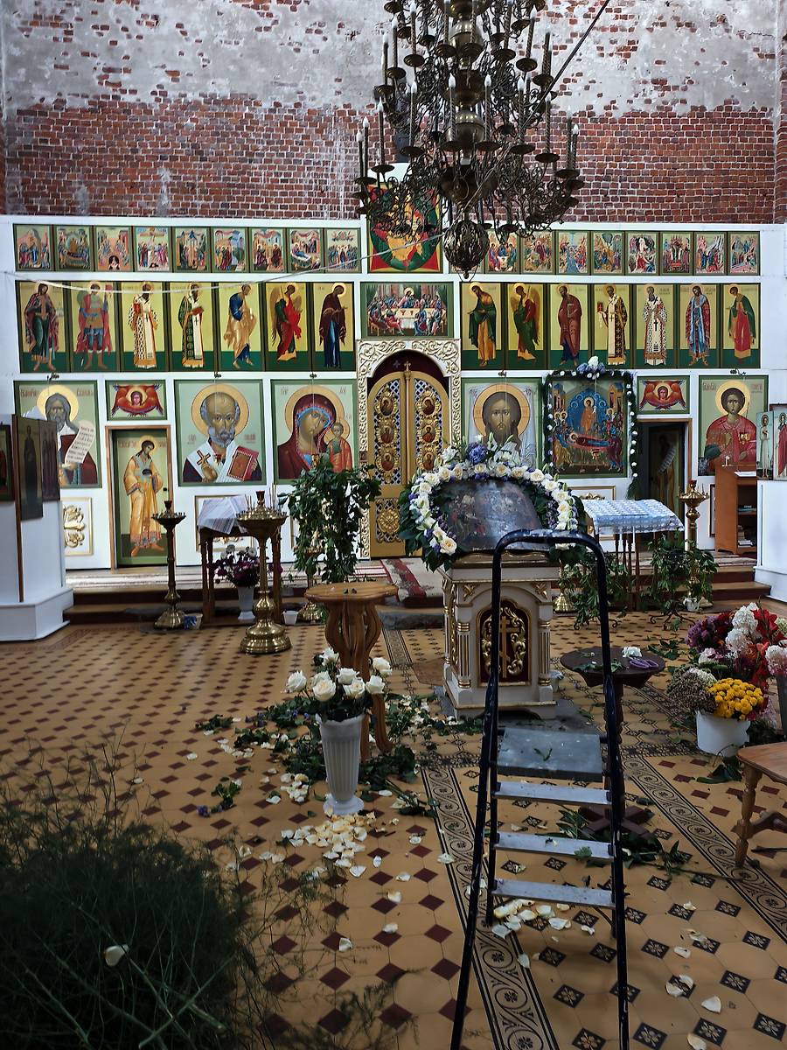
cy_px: 525
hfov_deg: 58.9
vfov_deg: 73.9
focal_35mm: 23
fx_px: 697
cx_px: 394
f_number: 1.57
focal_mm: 6.54
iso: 1276
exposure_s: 1/16.7
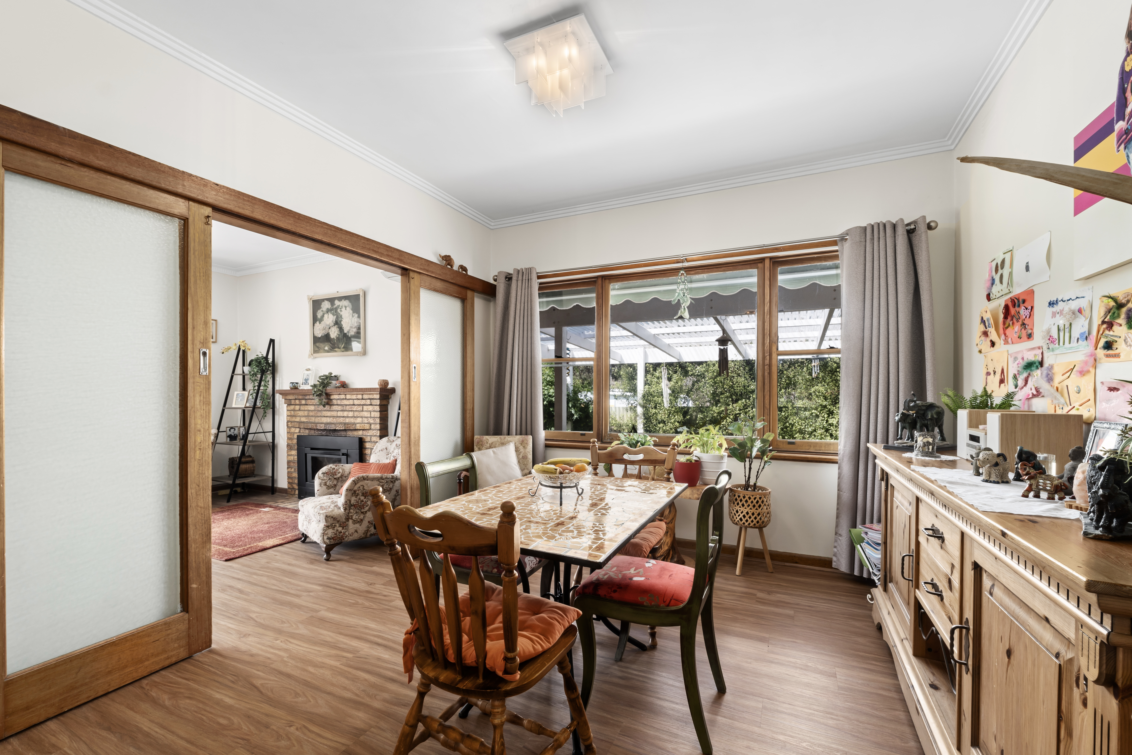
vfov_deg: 77.3
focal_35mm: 15
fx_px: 472
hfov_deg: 100.4
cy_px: 378
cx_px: 566
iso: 100
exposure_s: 1/2
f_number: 11
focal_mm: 10
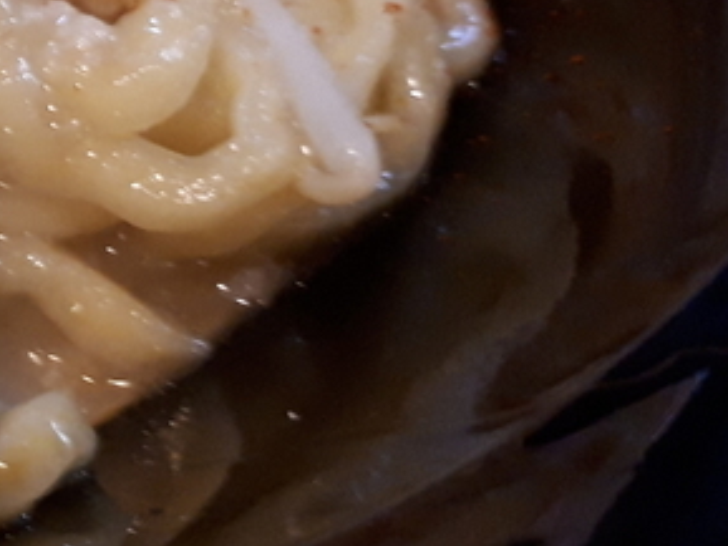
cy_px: -141
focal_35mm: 112
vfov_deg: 12.8
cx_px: -748
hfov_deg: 14.5
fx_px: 2356
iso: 200
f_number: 1.9
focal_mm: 3.6
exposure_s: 1/25
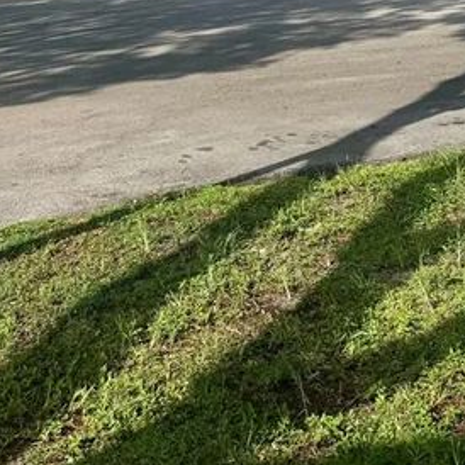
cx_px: 175
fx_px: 1003
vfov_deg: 23.6
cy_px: -109
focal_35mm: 66
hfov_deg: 26.0
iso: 80
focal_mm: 6.76
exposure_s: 1/4310
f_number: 1.78
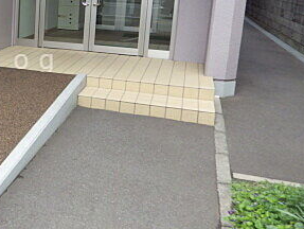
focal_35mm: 49
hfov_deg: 34.6
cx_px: -14
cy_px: 59
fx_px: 431
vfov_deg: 29.3
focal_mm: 4
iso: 100
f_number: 3.1
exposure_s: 1/250
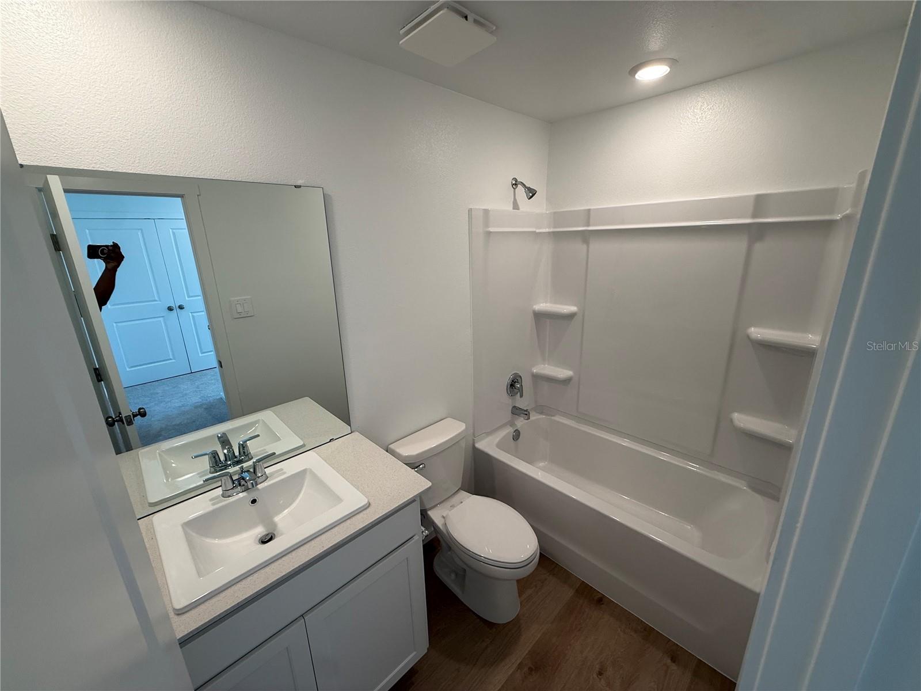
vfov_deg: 85.7
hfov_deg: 102.1
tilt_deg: -13.9
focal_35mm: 14
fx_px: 372
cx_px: 460
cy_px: 346
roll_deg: +2.0
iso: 100
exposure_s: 1/120
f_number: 2.2
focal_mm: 2.22
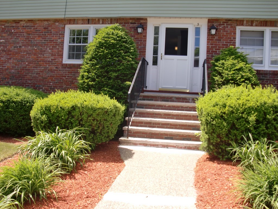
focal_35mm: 36
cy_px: 104
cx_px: 139
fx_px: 289
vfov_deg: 39.7
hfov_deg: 51.4
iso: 64
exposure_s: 1/500
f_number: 2.8
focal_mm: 6.3
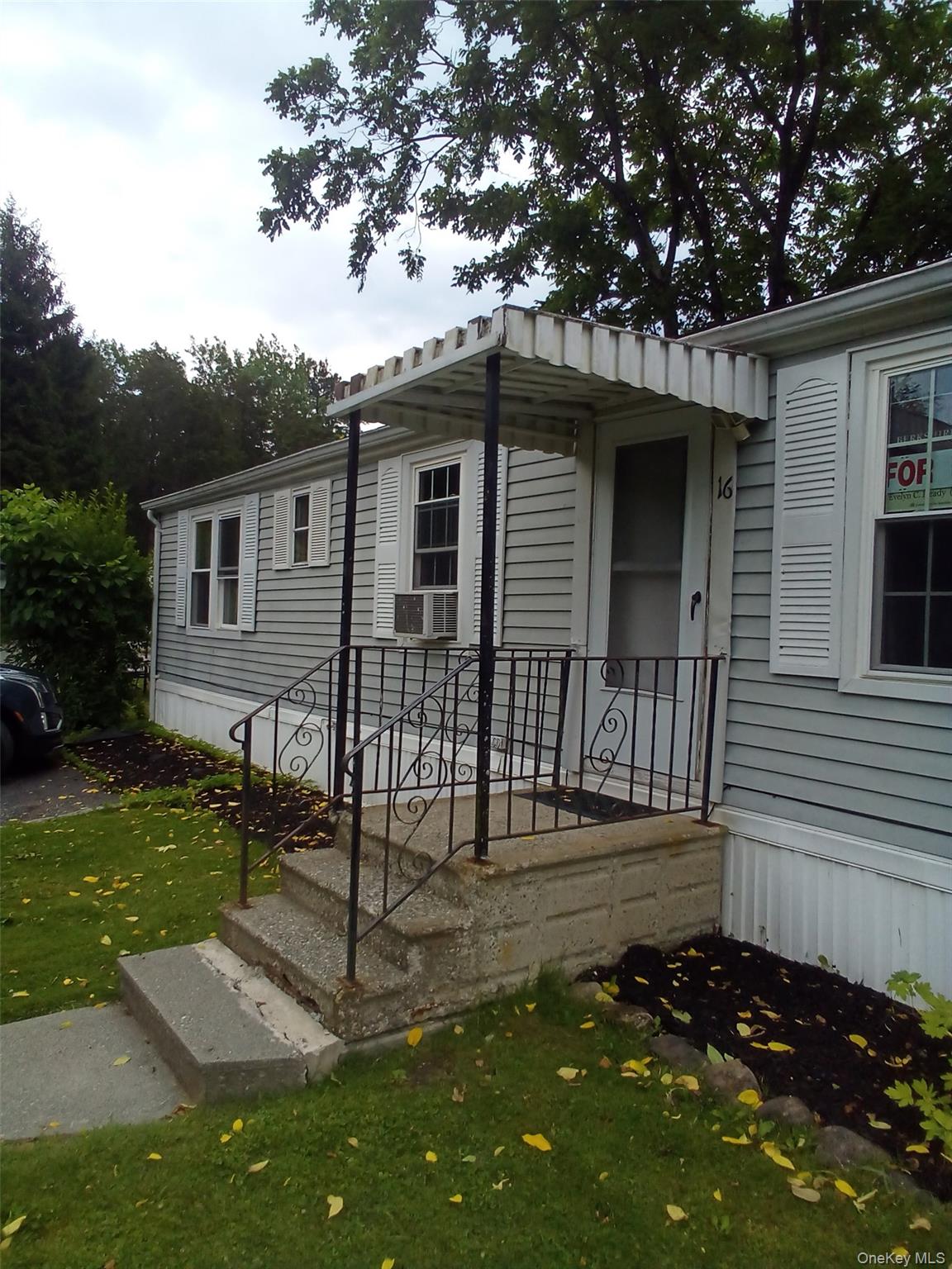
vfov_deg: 69.4
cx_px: 476
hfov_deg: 54.9
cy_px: 634
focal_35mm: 25
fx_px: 917
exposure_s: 1/454
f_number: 2.4
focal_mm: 2.05
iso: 101
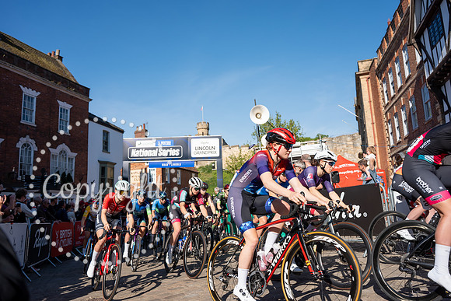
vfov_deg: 46.4
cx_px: 226
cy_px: 150
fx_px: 351
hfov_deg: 65.5
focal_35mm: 28
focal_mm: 28
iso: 100
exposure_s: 1/800
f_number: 4
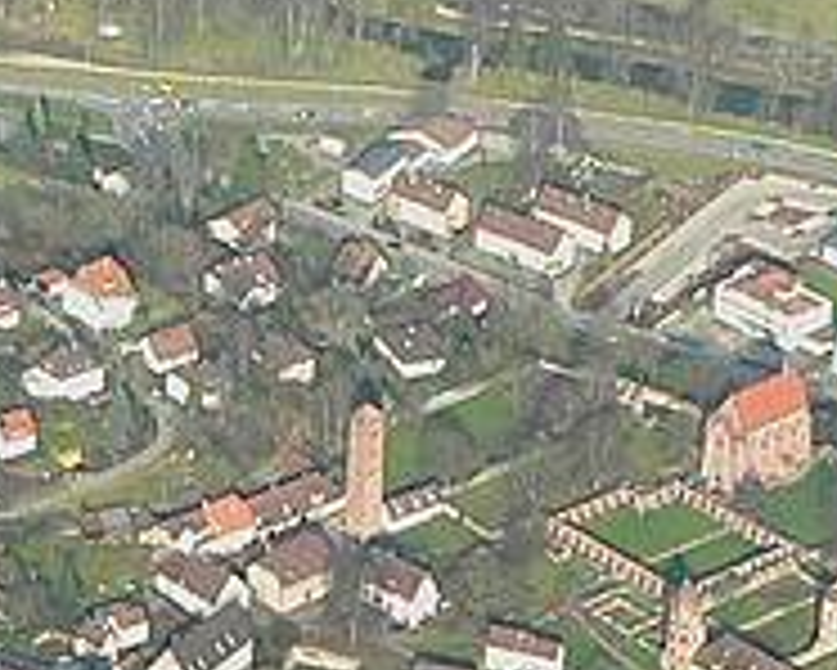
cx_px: 688
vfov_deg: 5.0
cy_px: 670
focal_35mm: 307
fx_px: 7609
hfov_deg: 6.3
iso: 200
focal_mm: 12.2
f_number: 5.6
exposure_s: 1/500
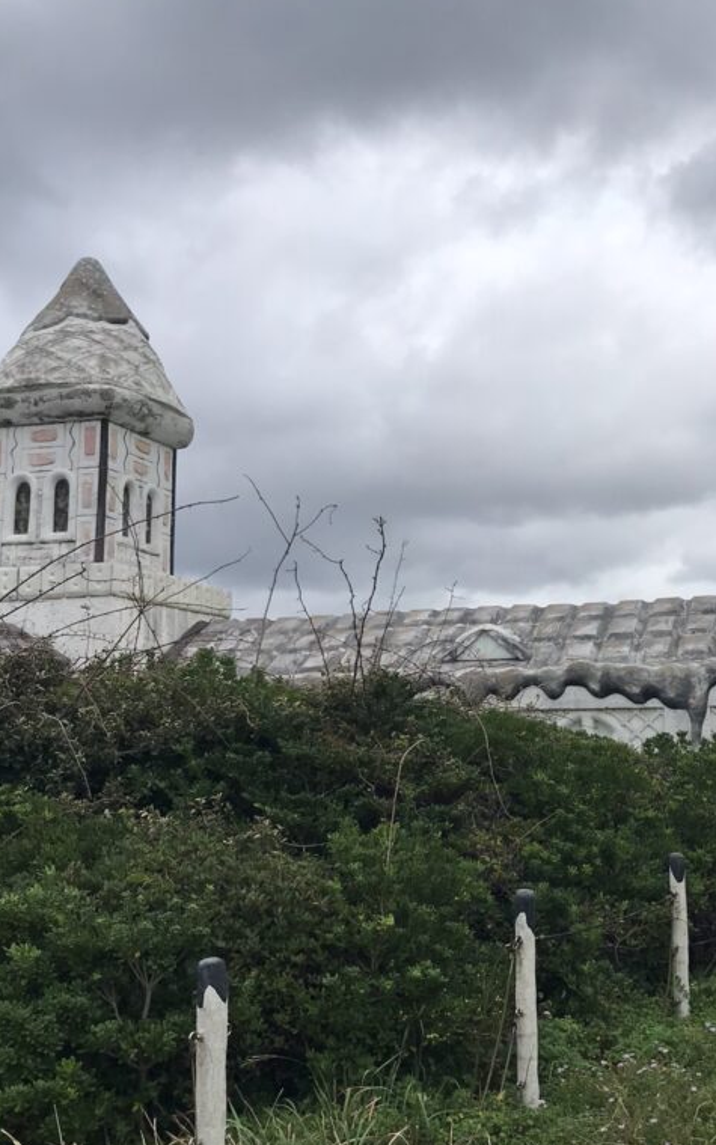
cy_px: 562
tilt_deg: +8.8
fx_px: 1249
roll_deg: +1.6
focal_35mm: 40
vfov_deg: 49.3
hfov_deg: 31.5
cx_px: 526
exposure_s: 1/3096
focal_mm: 3.99
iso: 20
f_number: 1.8
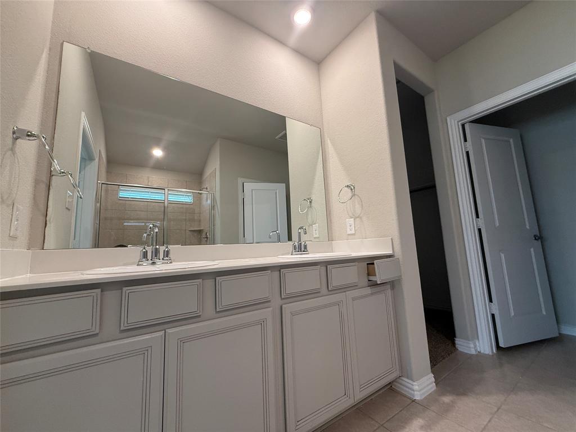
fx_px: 233
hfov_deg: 102.1
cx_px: 288
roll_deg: +1.7
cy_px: 216
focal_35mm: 14
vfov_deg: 85.7
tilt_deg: +7.3
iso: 250
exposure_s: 1/120
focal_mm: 2.22
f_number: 2.2
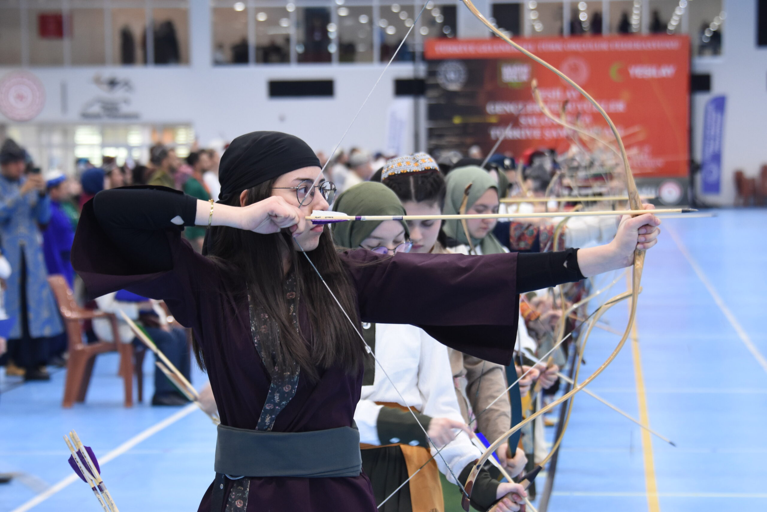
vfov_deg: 10.2
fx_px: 2876
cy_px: 256
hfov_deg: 15.2
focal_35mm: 135
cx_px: 384
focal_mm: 90
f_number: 5.3
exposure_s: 1/40
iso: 1250
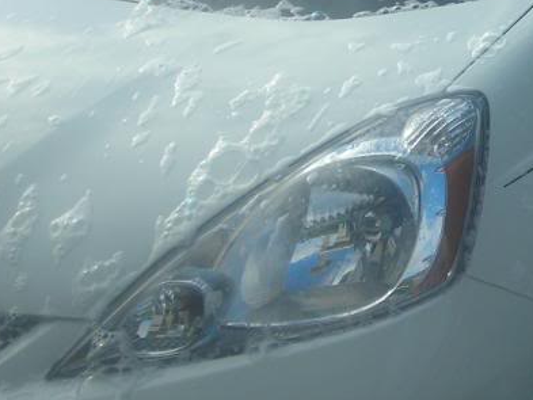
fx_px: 1525
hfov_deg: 19.6
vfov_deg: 14.9
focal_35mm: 99
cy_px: 130
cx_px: 441
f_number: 3.2
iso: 50
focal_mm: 6.3
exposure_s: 1/634
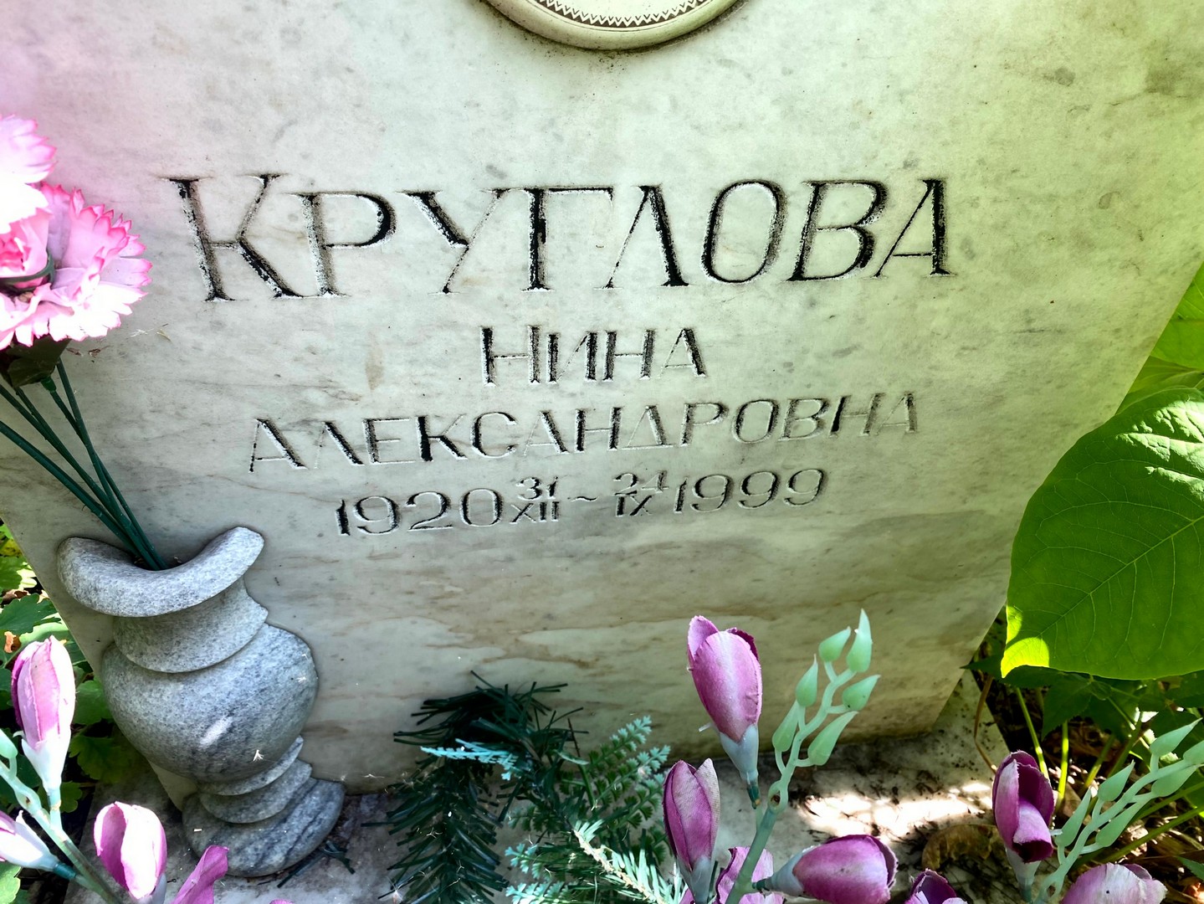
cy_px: 452
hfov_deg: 67.3
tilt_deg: -42.8
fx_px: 905
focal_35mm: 26
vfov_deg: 53.1
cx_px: 602
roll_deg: -17.2
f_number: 1.8
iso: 32
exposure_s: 1/317
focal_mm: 4.25
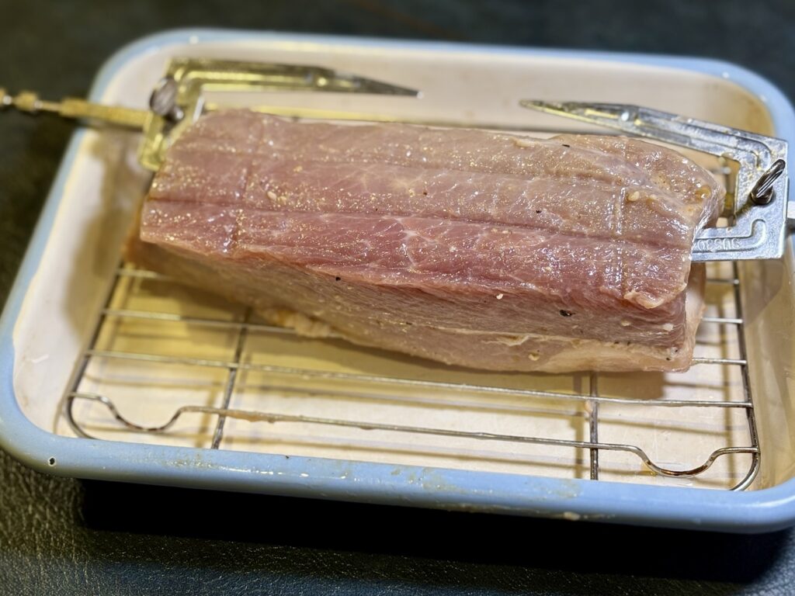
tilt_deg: -47.8
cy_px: 298
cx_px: 398
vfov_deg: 28.0
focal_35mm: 52
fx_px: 1194
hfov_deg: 36.8
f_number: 1.6
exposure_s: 1/60
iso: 40
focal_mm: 5.96
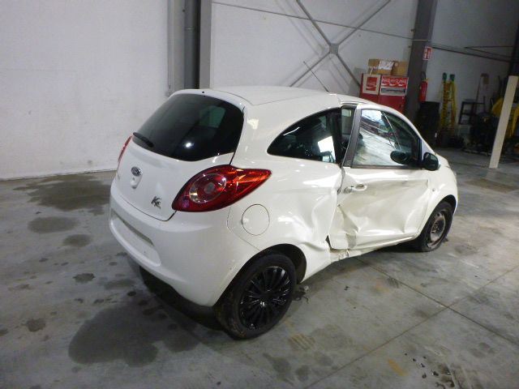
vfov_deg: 54.9
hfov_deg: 69.4
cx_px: 260
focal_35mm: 25
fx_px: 375
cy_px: 194
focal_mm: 4.5
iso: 320
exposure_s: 1/60
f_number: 3.9
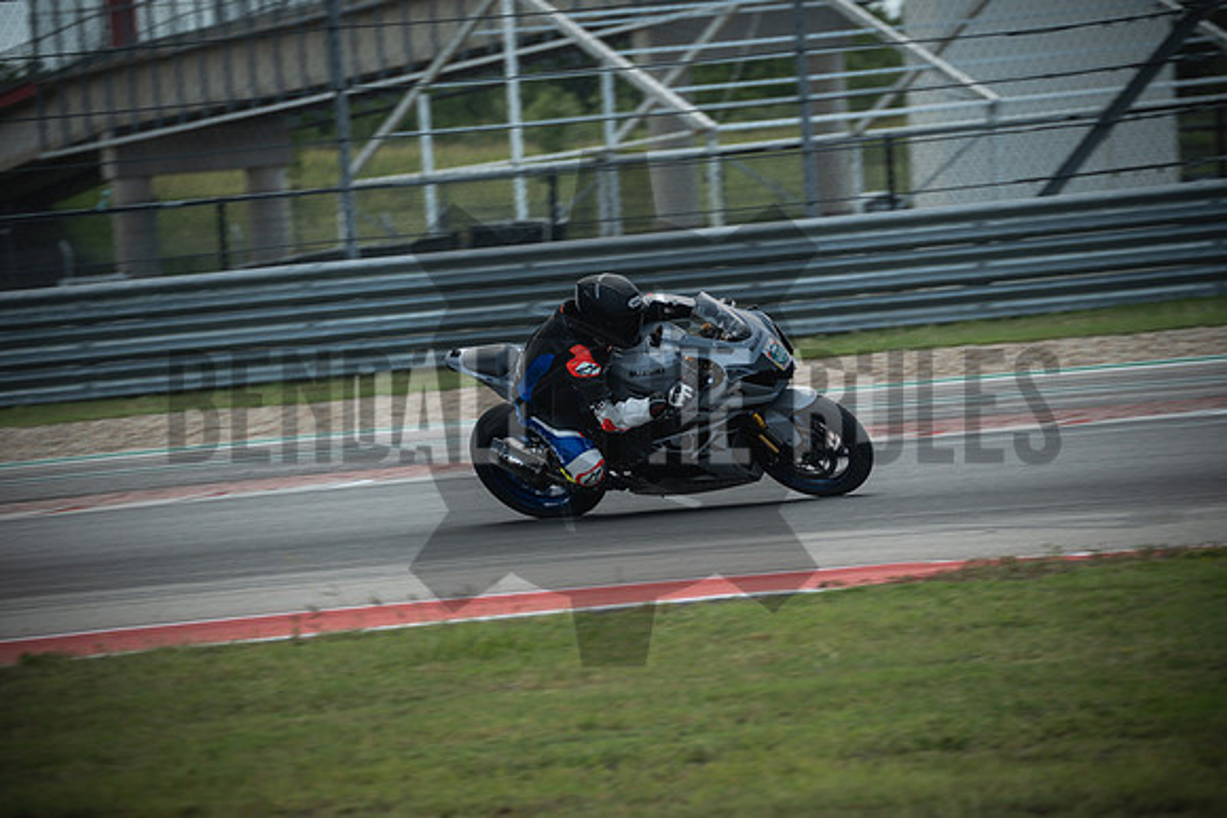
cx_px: 614
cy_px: 409
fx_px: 10806
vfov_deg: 4.3
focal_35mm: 317
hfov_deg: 6.5
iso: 250
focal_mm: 211
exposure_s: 1/500
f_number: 5
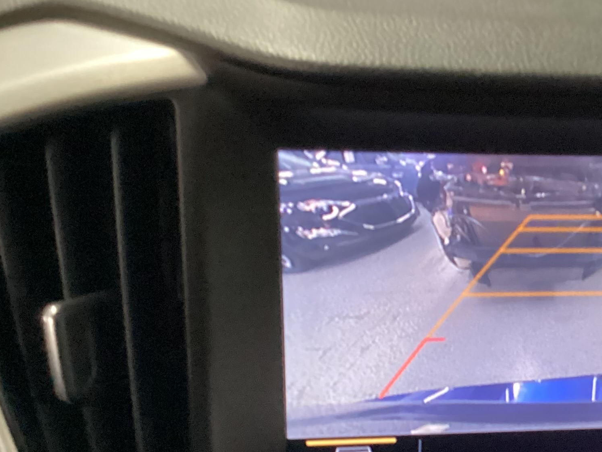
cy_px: 430
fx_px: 1183
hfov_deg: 27.7
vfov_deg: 21.0
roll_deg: -8.5
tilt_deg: -36.8
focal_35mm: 68
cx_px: 517
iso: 640
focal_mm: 3.3
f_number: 2.4
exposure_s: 1/30
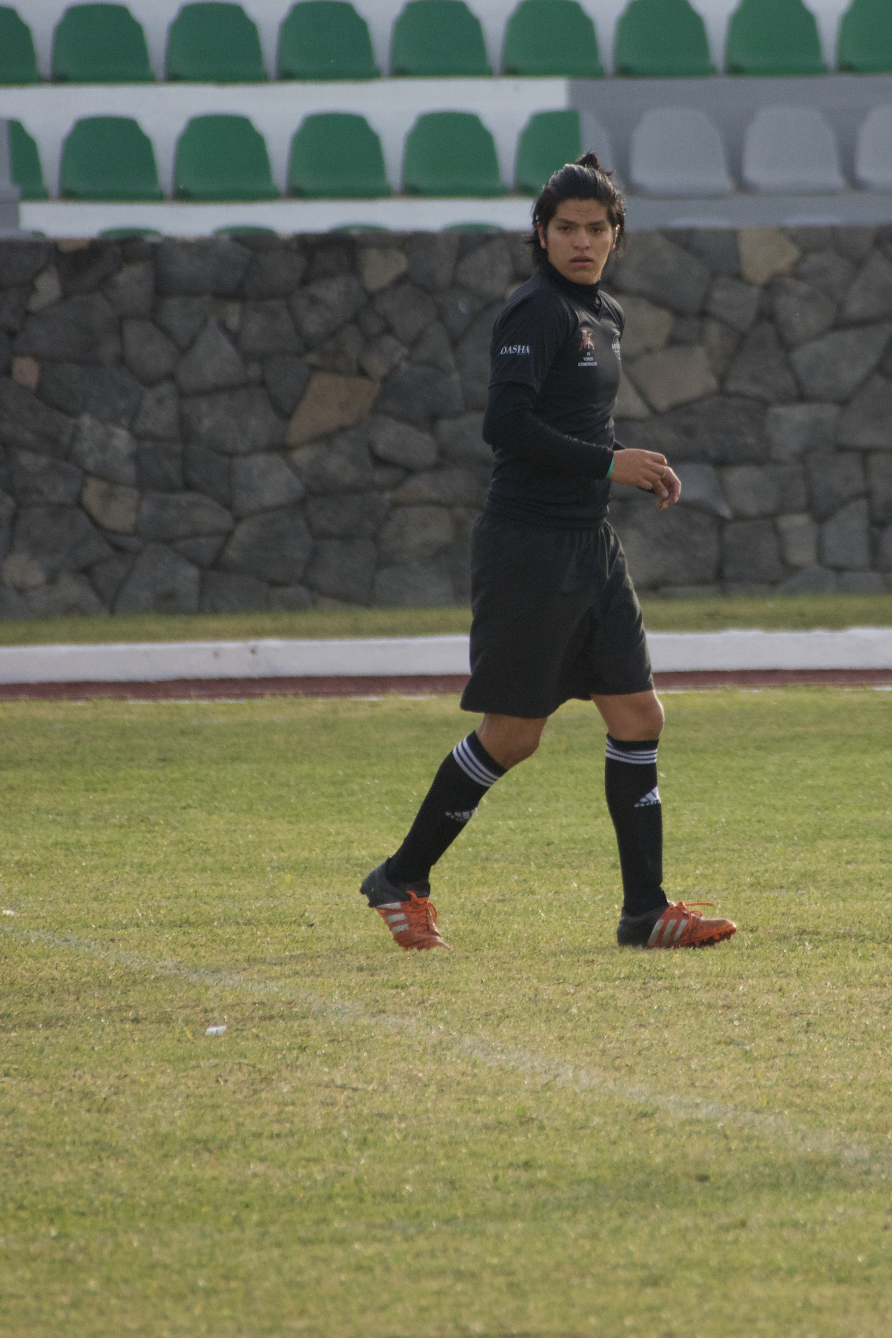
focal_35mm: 665
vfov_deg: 3.1
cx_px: 631
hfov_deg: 2.1
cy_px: 441
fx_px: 24712
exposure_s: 1/1000
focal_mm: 300
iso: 500
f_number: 5.6
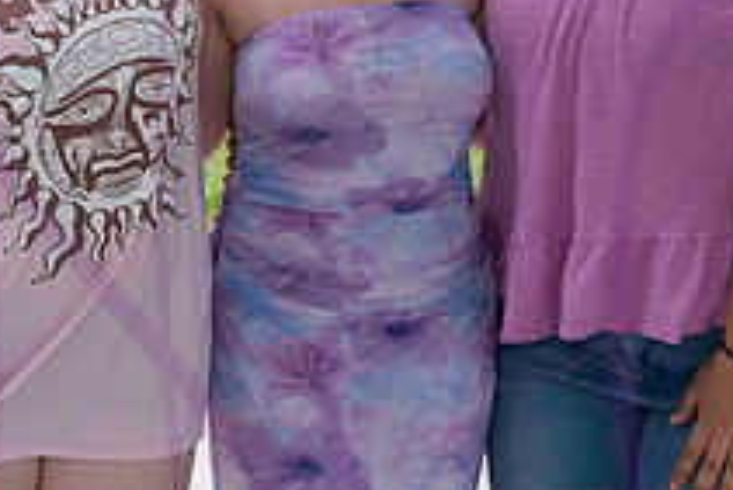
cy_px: 34
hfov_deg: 20.5
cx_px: 521
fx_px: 2017
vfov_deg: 13.7
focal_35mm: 99
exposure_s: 1/500
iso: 400
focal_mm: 34.5
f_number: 5.6
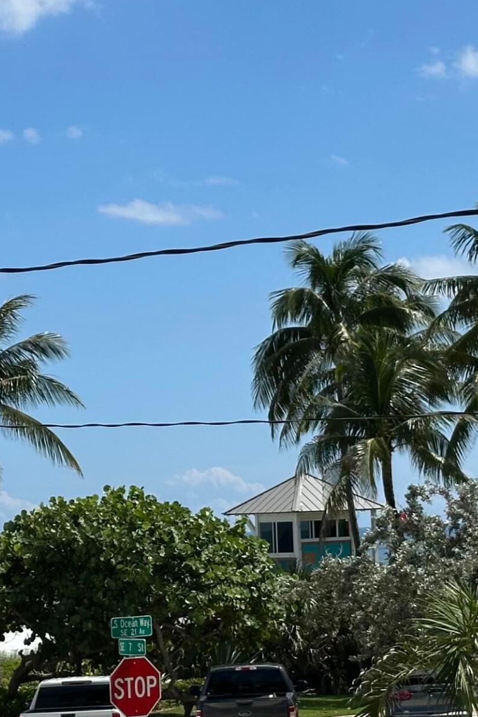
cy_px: 513
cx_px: 164
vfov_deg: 16.7
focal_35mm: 122
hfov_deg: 11.2
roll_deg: +1.7
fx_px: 2430
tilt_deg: -0.7
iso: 64
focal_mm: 6.86
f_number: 1.78
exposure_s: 1/6211
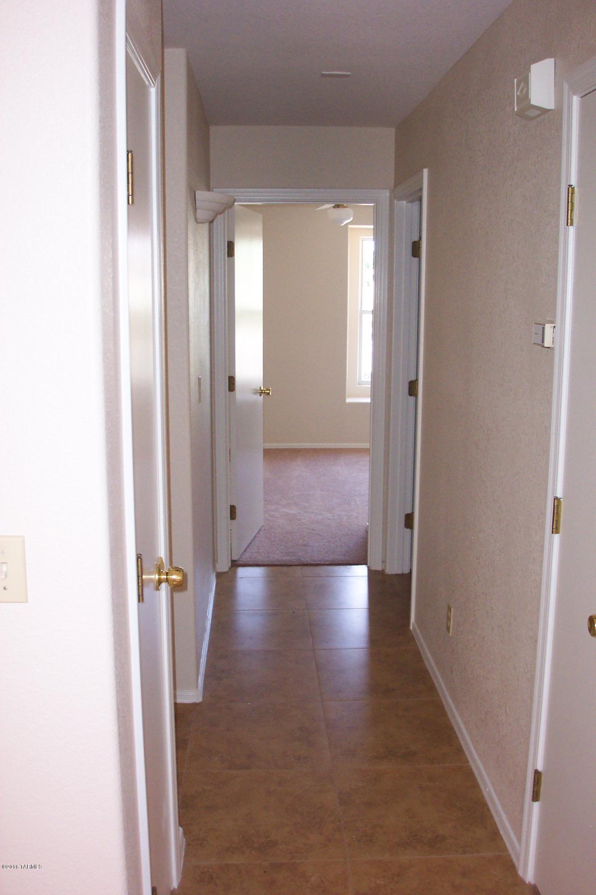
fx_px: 869
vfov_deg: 54.4
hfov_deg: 37.8
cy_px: 448
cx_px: 298
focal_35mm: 35
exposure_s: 1/60
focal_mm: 7.5
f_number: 2.8
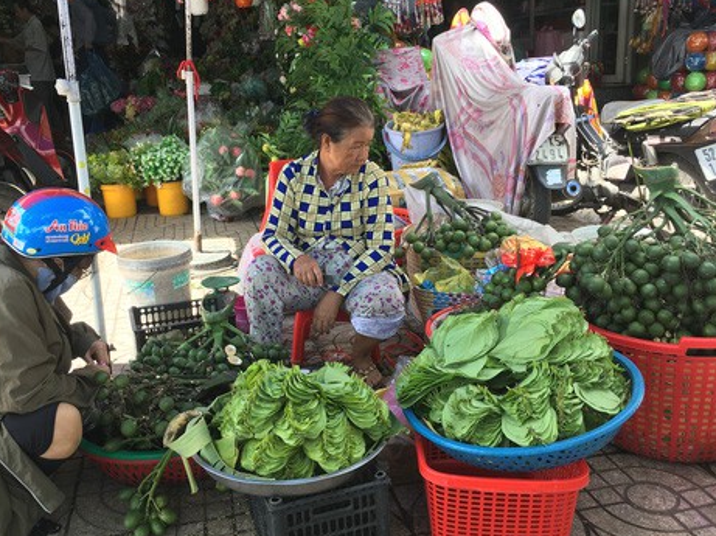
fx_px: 703
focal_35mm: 34
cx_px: 328
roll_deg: +2.6
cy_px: 271
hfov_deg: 53.9
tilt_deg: -14.7
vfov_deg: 41.7
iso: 25
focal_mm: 4.15
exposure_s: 1/116
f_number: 2.2
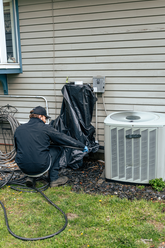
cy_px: 128
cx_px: 82
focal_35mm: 38
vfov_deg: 50.3
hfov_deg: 34.8
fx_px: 264
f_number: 2.8
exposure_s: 1/1000
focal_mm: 34.3
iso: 160
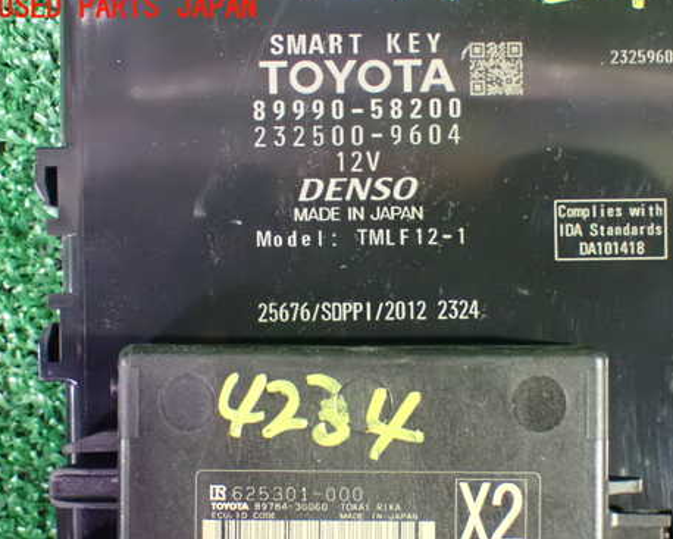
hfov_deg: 27.4
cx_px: 431
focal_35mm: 69
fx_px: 1375
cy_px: 320
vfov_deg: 22.2
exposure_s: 1/13
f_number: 3.3
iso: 1600
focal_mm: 9.65
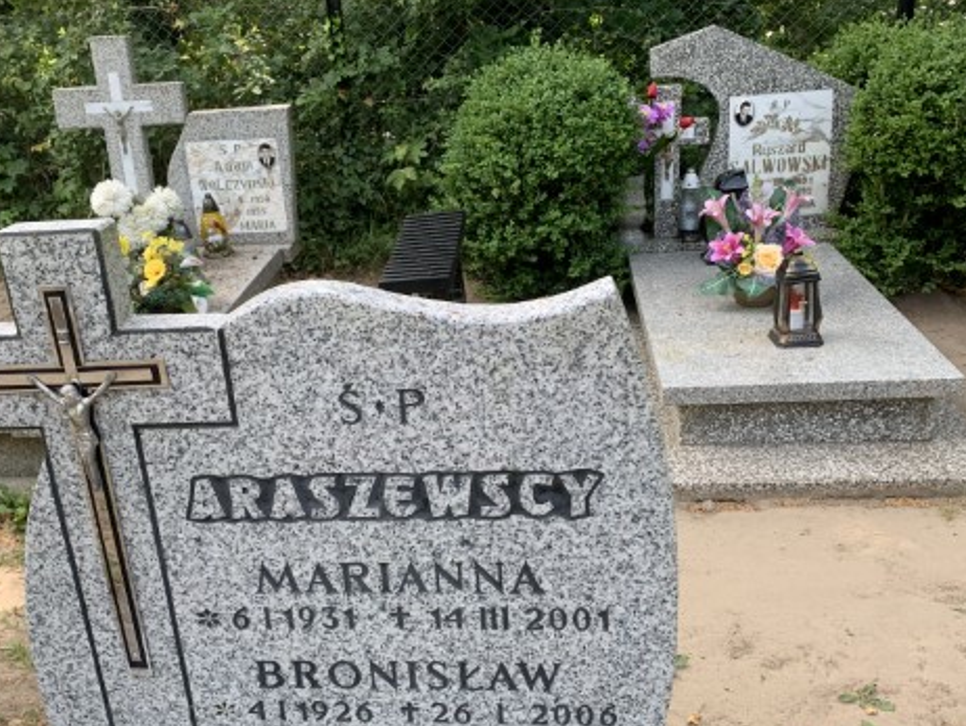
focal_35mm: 36
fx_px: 1005
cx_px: 439
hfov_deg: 51.3
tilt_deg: -20.5
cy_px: 379
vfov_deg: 39.7
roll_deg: +3.6
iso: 25
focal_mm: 4.25
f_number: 1.8
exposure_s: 1/273
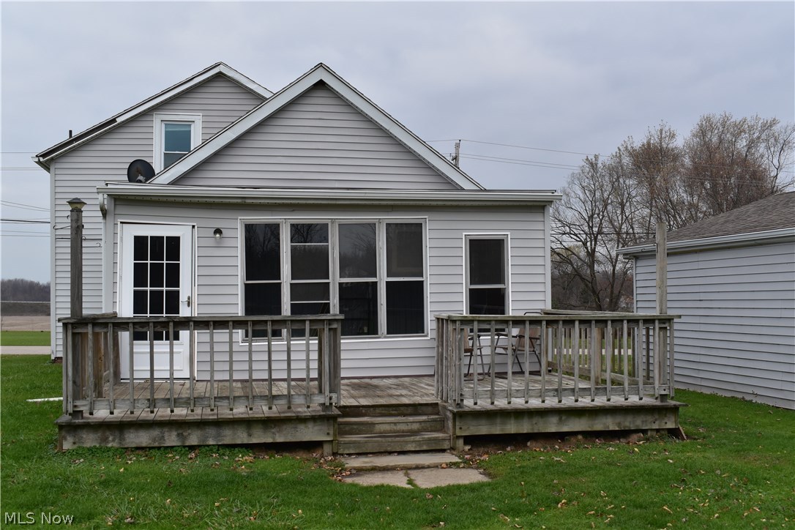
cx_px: 398
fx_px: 861
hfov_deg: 49.6
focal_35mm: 39
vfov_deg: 34.2
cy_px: 265
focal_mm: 26
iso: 400
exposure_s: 1/400
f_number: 11
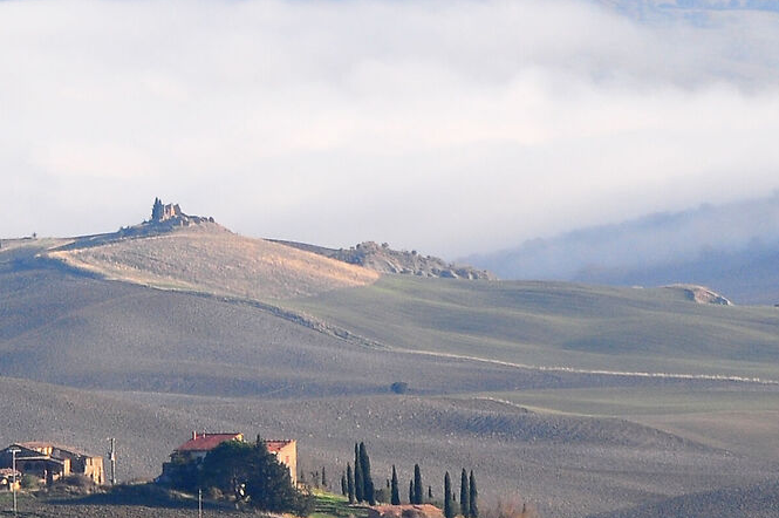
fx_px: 11933
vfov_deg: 2.5
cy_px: 313
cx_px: -506
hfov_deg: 3.7
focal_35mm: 552
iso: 200
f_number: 4.5
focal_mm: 102
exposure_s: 1/1600
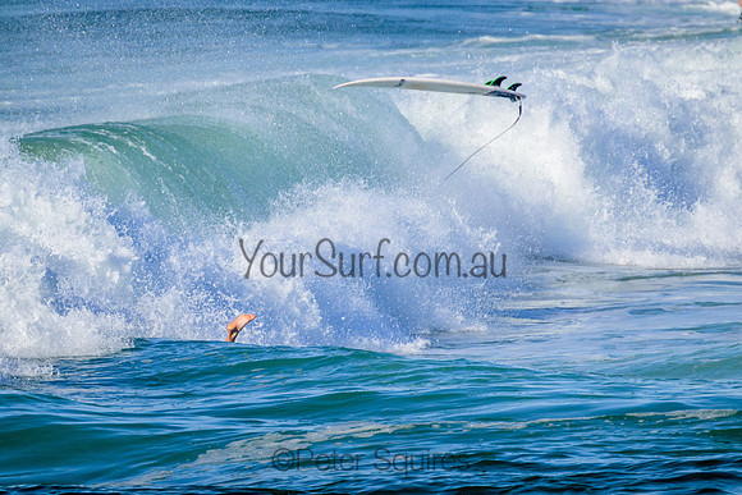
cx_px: 371
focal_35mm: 800
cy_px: 248
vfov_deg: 1.7
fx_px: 16492
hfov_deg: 2.6
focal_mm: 800
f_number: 11
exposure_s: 1/2000
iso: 800
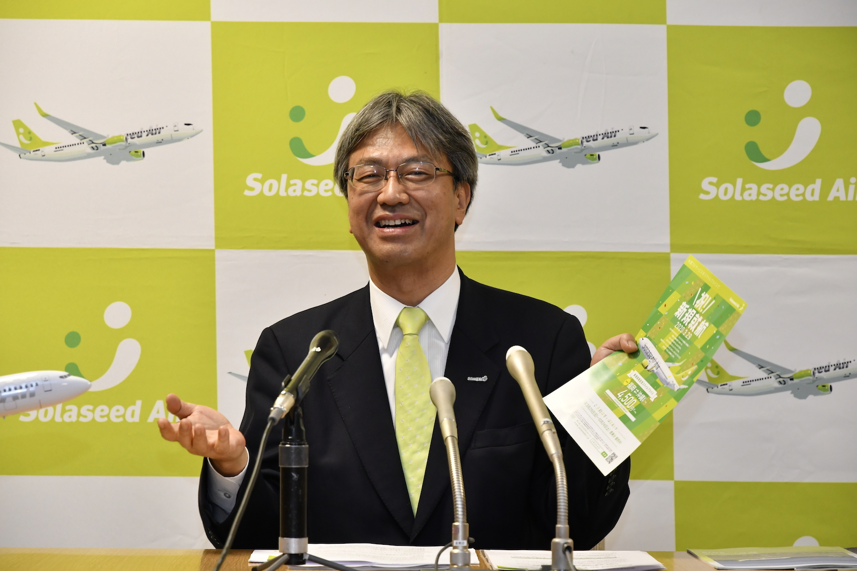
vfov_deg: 11.4
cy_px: 286
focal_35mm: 120
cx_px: 428
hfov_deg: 17.1
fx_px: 2857
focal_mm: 80
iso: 1600
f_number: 5
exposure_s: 1/160
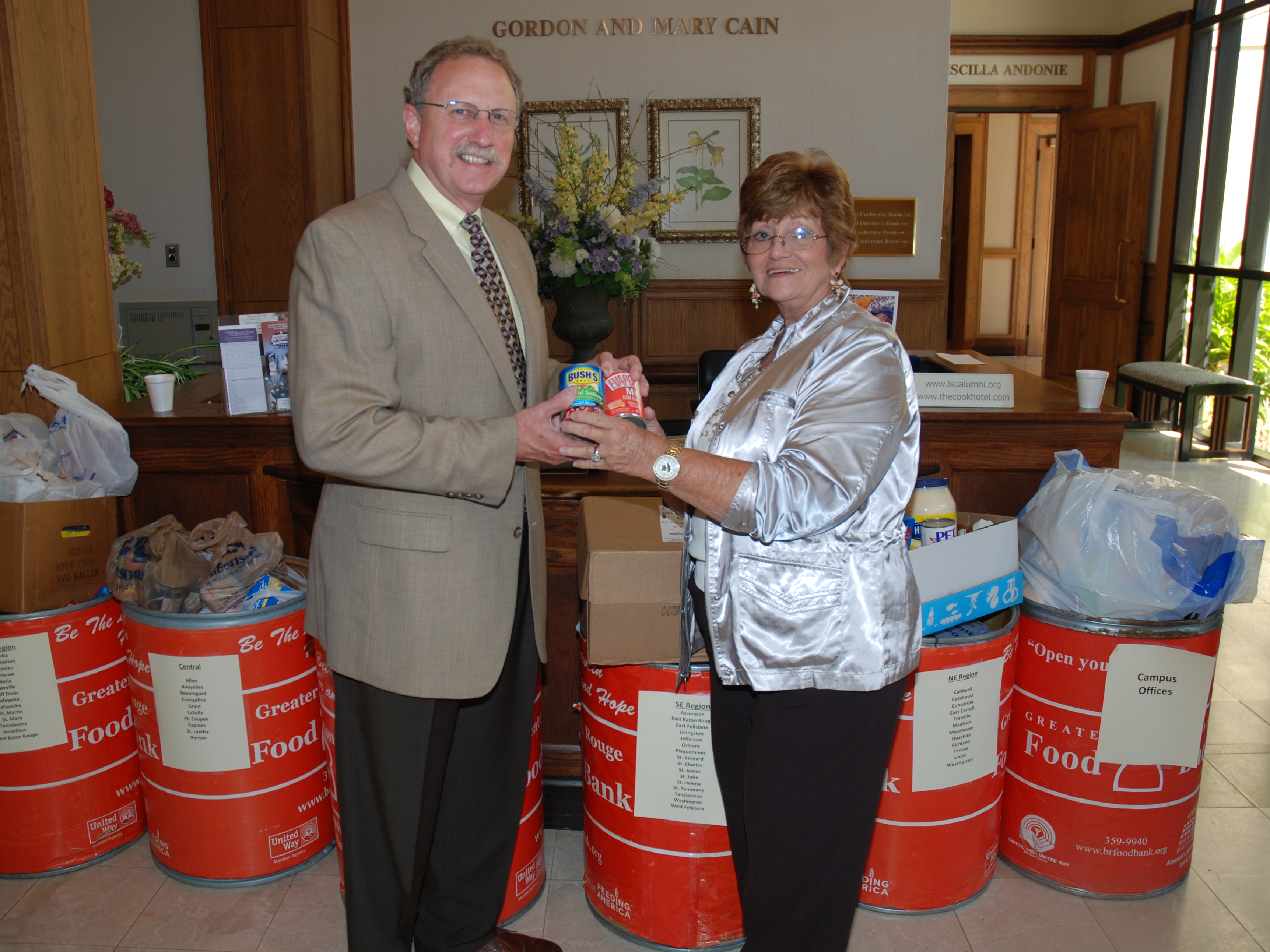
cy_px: 477
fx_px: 1487
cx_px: 572
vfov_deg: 35.5
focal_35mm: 41
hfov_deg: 46.2
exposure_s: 1/60
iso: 200
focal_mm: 25
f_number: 5
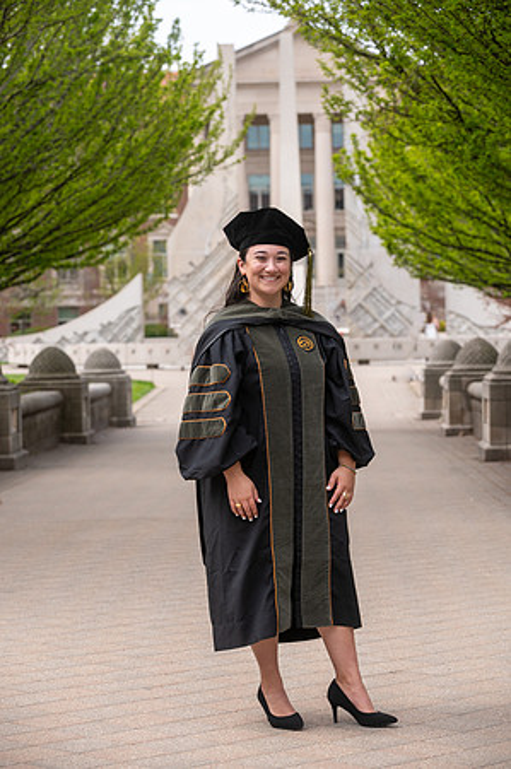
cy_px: 384
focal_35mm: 98
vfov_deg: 20.8
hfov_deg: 13.9
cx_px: 256
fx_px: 2091
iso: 125
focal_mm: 98
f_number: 4.5
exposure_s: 1/500
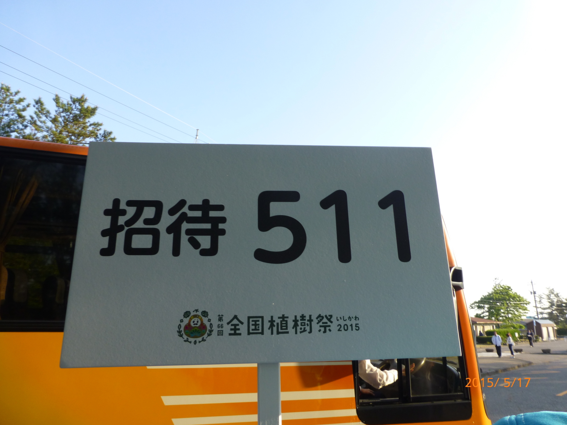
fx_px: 393
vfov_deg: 56.8
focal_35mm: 24
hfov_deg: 71.6
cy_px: 212
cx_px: 284
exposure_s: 1/200
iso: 100
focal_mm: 4.3
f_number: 4
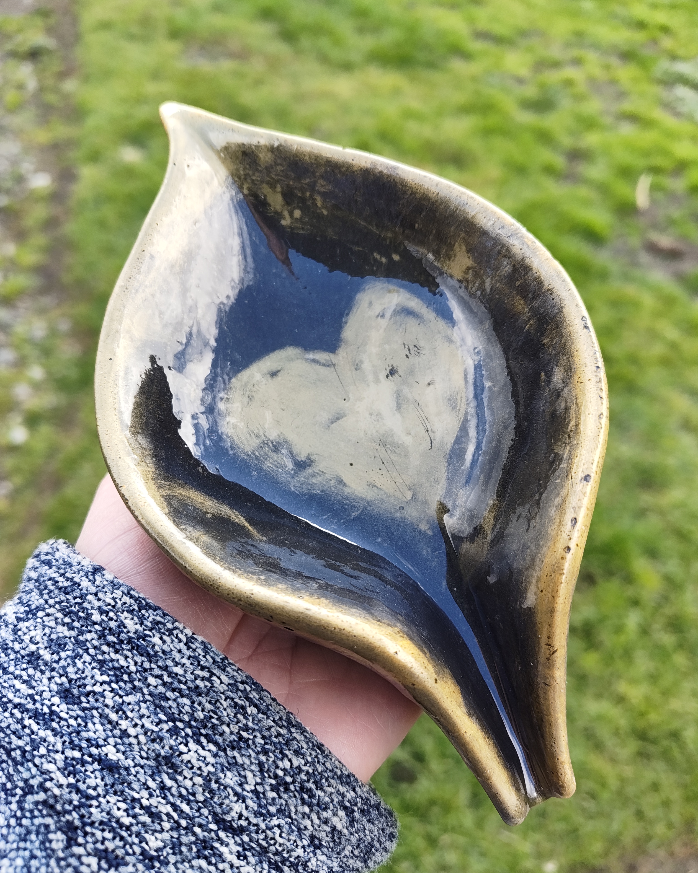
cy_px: 441
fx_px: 646
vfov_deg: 68.1
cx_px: 350
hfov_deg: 56.8
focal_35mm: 25
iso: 59
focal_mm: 5.56
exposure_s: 1/100
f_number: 1.88
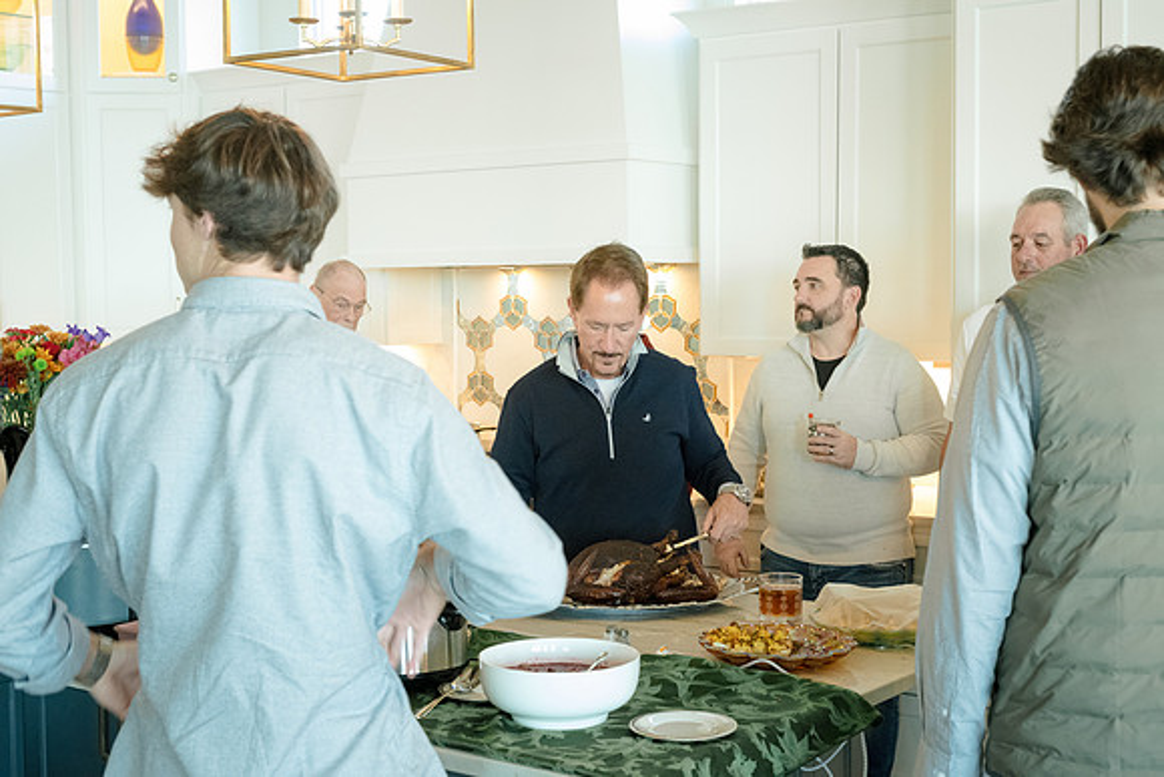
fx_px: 1617
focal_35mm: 50
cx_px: 582
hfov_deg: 39.6
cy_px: 388
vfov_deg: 27.0
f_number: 6.3
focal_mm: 50
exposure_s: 1/80
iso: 5000
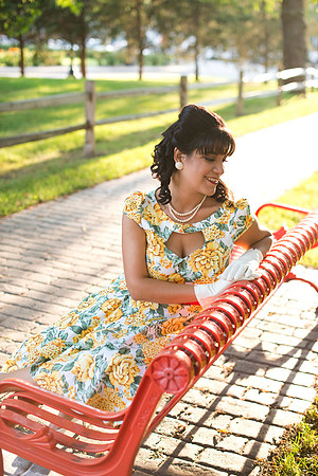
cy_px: 238
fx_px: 662
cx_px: 159
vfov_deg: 39.6
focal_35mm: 50
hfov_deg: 27.0
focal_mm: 50
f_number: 2.5
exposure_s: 1/200
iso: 200
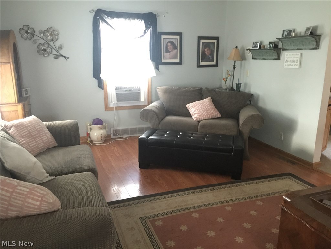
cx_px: 166
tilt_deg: -14.0
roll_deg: -0.6
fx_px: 277
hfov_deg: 61.7
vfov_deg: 48.2
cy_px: 124
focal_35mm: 29
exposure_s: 1/4
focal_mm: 4.15
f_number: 2.2
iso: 160
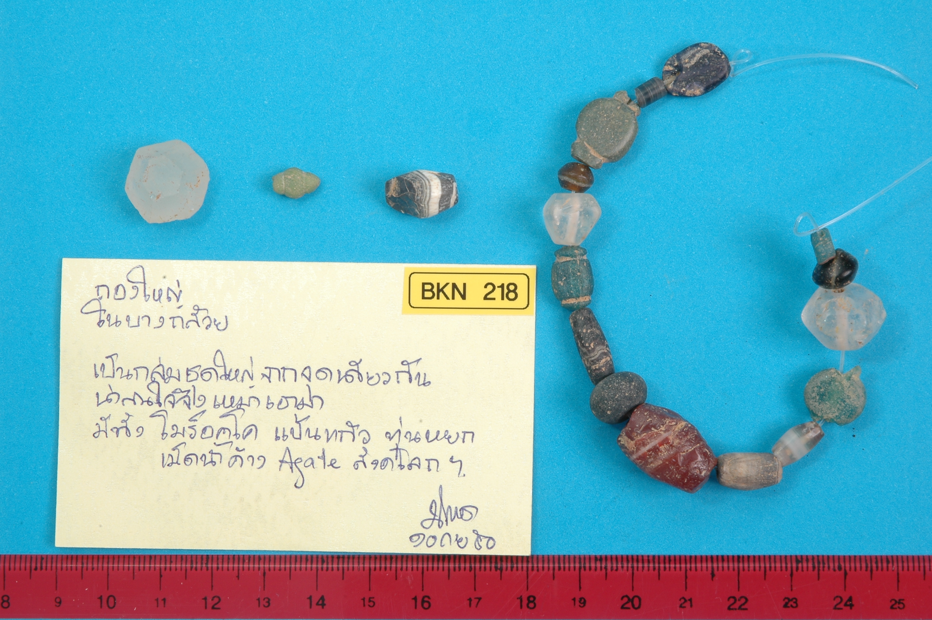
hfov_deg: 19.5
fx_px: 2716
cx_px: 466
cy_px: 310
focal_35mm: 105
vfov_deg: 13.0
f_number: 29
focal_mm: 70
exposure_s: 1/10
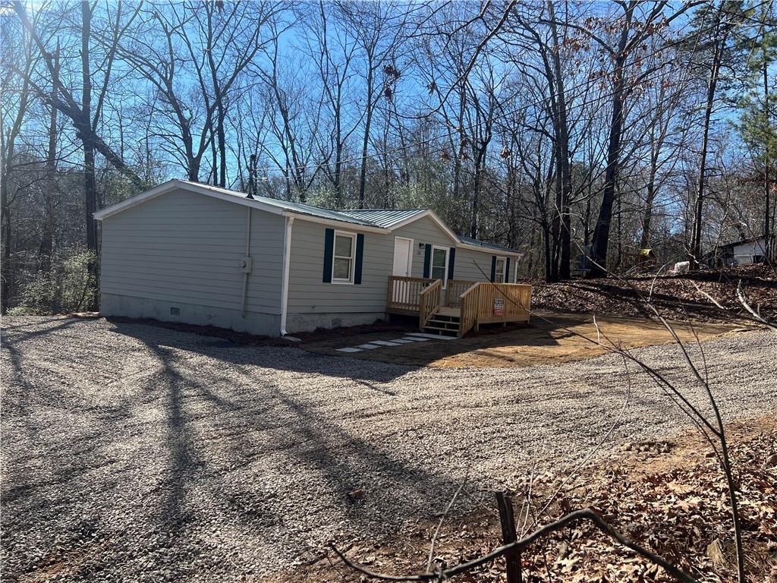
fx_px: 584
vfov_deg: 53.1
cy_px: 292
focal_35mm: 26
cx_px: 388
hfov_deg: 67.3
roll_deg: -4.1
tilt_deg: -2.0
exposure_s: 1/2083
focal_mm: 5.7
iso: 50
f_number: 1.5
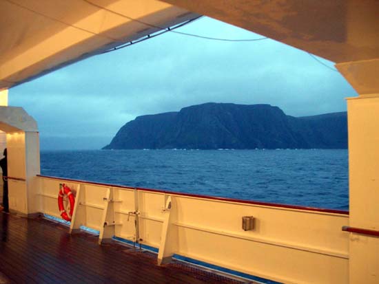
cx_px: 190
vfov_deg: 40.7
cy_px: 142
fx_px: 383
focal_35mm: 35
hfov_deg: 52.6
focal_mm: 5.8
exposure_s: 1/25
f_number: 2.6
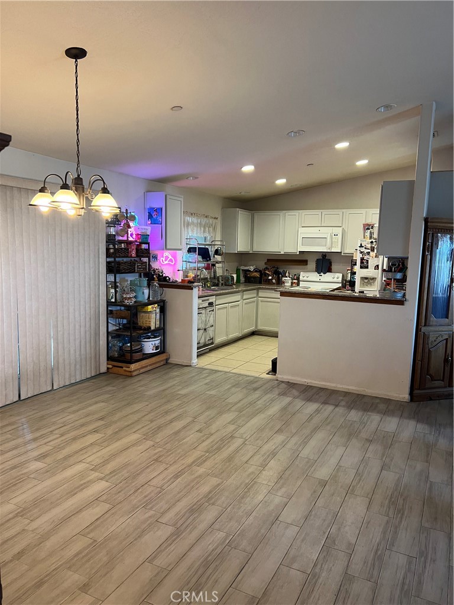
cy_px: 302
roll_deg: -0.6
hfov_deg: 53.1
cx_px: 227
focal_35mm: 26
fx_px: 455
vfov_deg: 67.3
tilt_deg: -4.7
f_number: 1.5
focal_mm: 5.7
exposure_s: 1/60
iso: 200
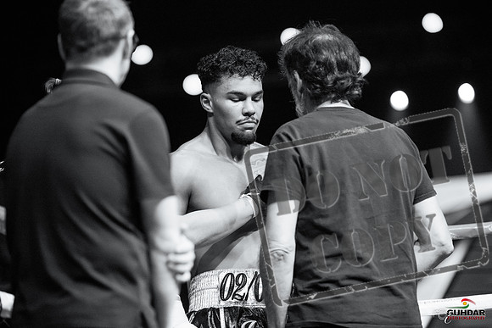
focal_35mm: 150
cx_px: 246
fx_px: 2050
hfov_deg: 13.7
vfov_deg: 9.2
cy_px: 164
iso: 4000
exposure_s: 1/1000
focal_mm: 150
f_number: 2.8
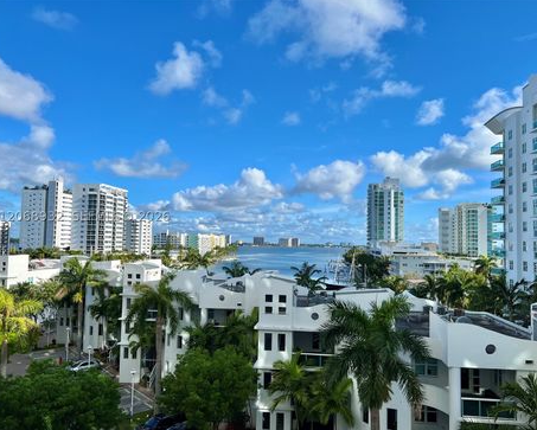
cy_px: 216
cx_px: 283
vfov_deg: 51.6
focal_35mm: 28
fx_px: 445
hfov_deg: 62.1
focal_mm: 5.7
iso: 50
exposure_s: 1/5319
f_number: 1.5
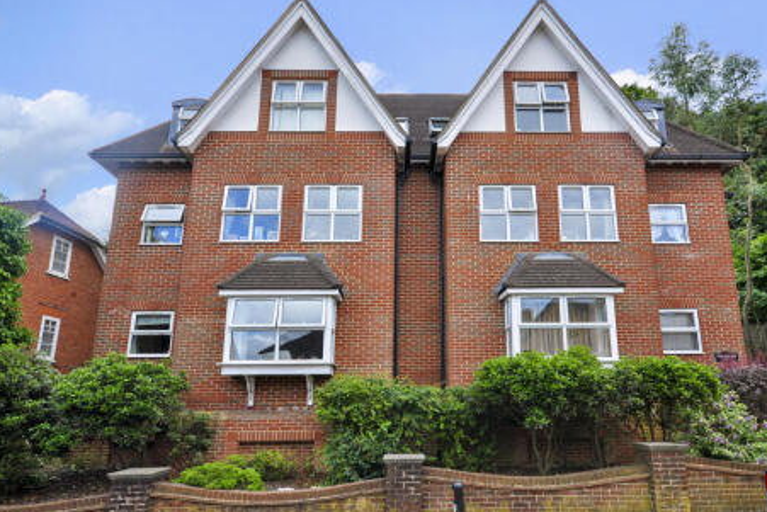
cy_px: 251
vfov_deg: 64.6
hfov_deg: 86.8
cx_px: 400
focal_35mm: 19
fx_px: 405
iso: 200
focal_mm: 12
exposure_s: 1/200
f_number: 7.1
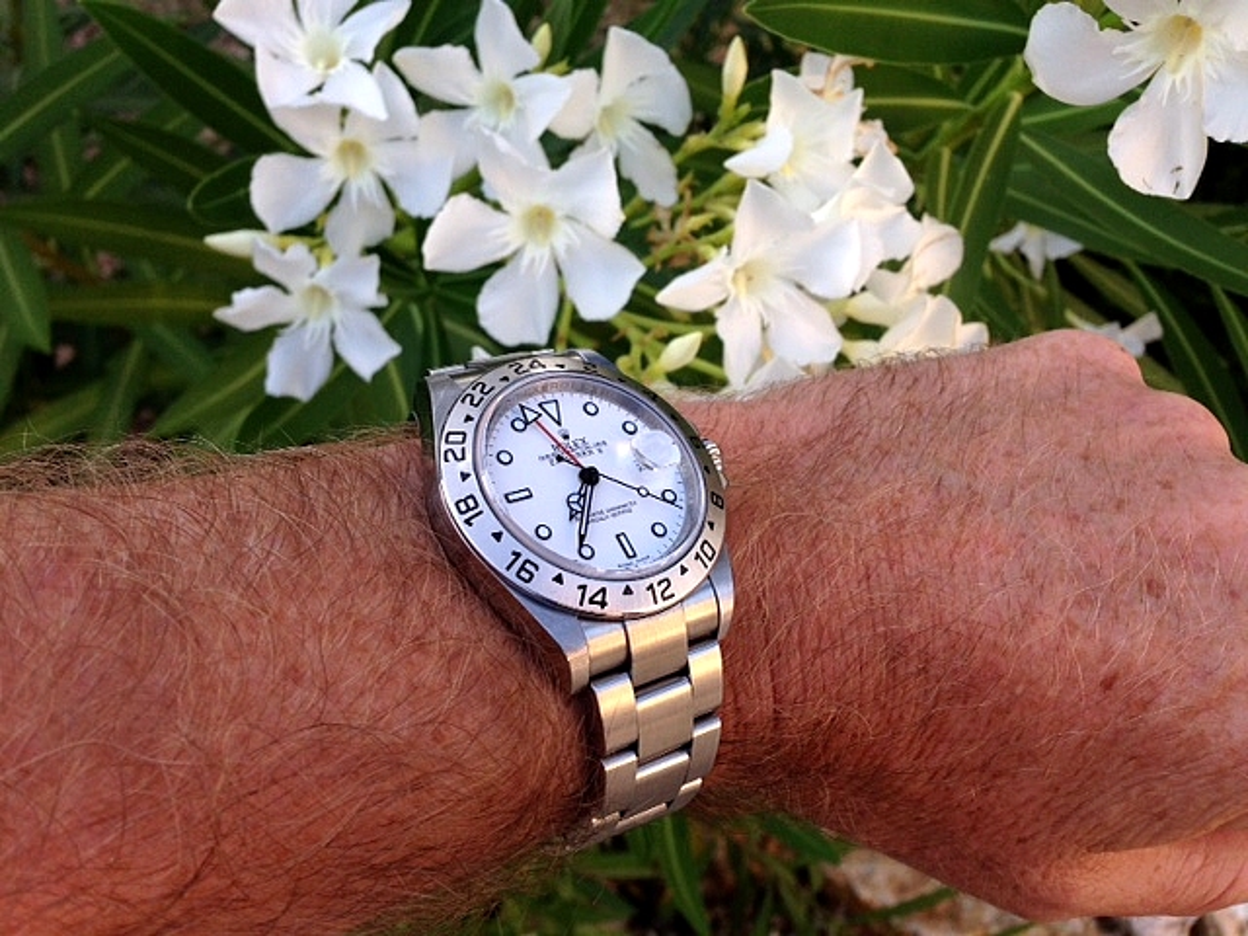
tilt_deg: -45.8
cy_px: 468
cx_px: 624
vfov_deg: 42.9
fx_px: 1190
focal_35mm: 33
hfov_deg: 55.4
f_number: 2.4
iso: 50
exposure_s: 1/186
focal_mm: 4.12
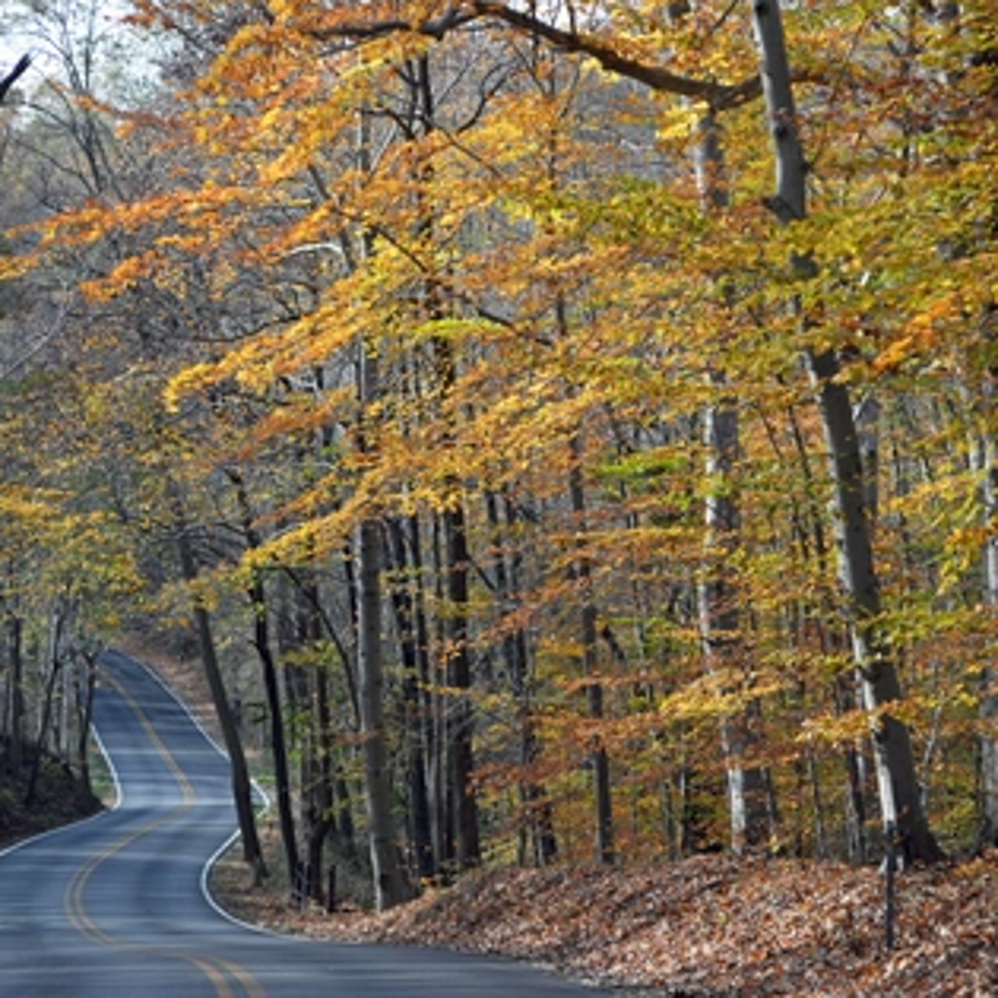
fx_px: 3479
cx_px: 459
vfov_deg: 16.3
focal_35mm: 107
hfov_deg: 16.3
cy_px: 502
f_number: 5.6
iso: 280
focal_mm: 55
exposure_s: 1/125
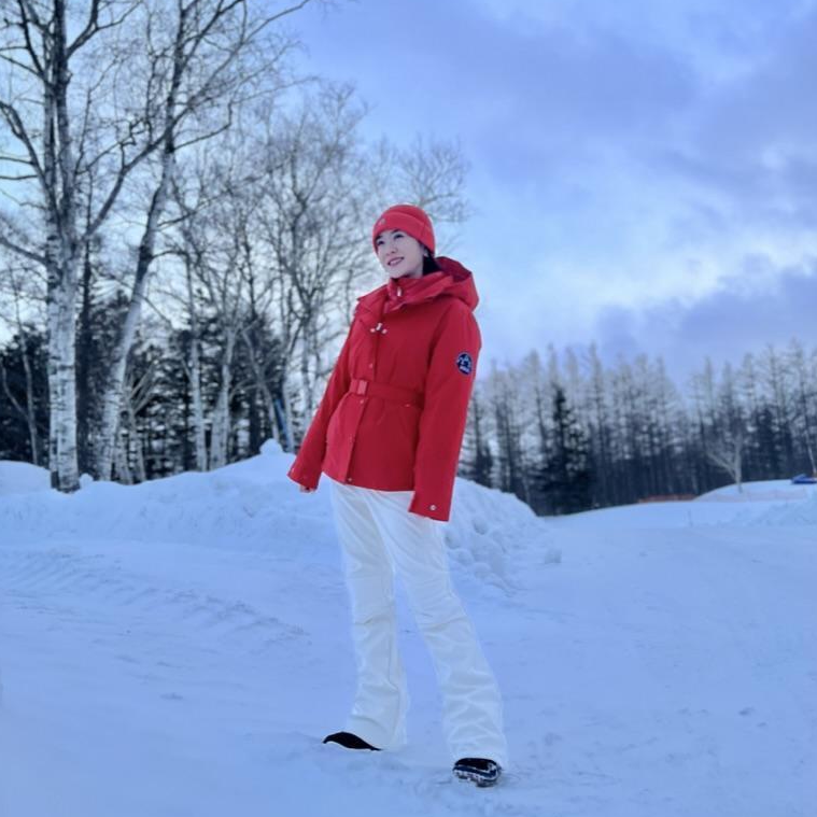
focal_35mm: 31
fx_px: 828
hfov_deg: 52.5
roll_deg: +2.0
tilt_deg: +13.1
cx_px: 407
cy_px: 330
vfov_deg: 52.2
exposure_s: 1/50
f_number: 1.5
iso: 160
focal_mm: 5.7
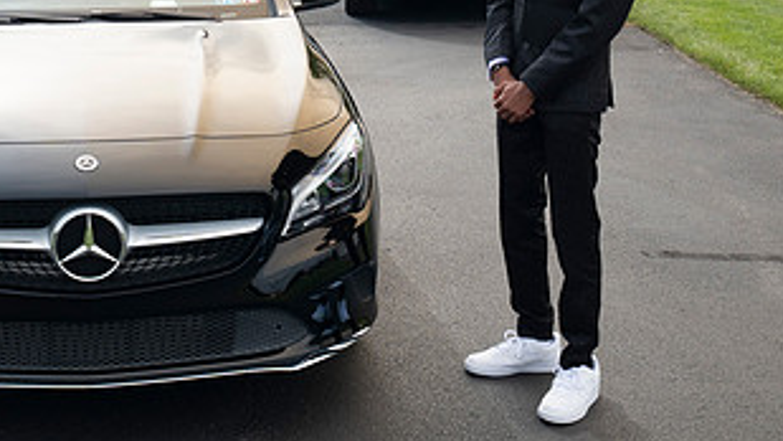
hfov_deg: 33.1
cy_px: 44
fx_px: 1267
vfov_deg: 19.4
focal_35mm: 61
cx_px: 127
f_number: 9
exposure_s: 1/160
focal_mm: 30
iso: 640
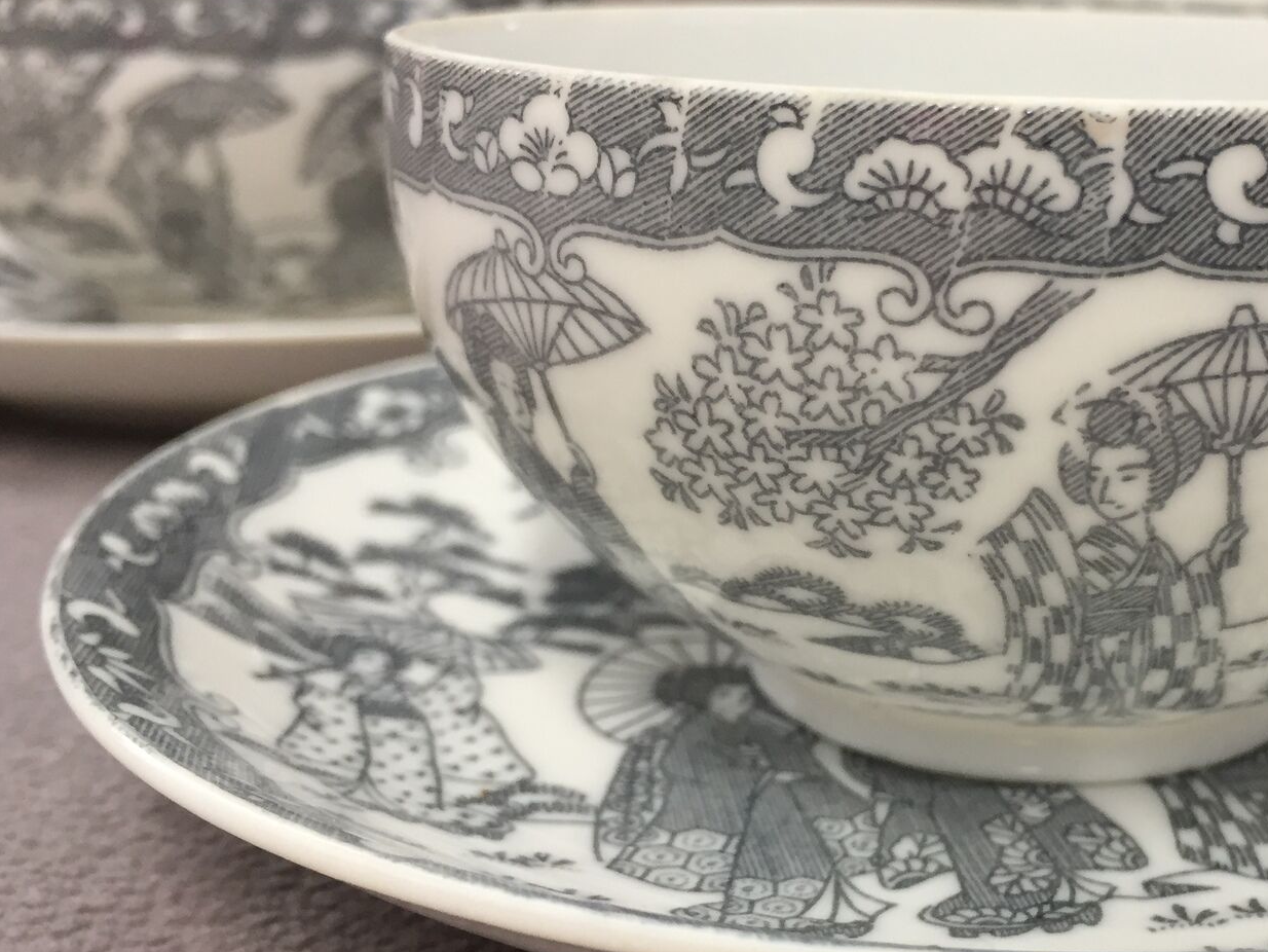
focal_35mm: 47
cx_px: 910
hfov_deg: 39.6
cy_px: 466
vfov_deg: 30.9
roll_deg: -2.1
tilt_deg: -16.3
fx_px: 1722
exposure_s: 1/33
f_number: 2.2
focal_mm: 4.15
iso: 80
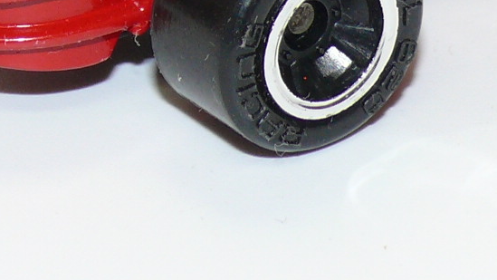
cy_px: -227
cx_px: 388
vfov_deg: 3.9
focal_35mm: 308
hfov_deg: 7.0
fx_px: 4060
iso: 100
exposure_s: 1/40
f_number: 4
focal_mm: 13
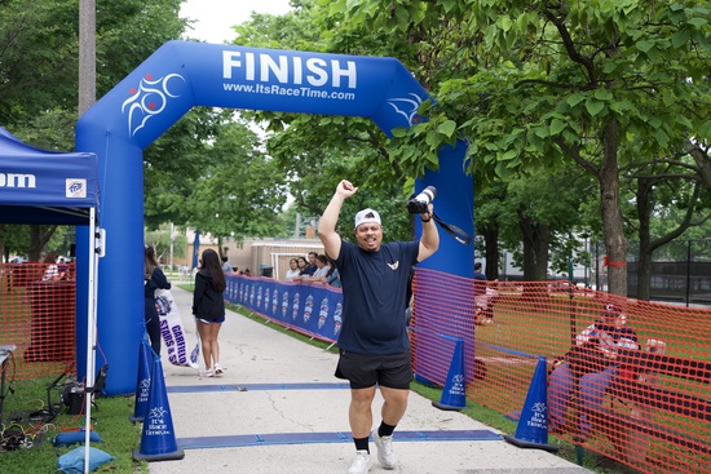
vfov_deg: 29.9
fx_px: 889
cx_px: 356
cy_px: 237
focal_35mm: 45
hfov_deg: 43.6
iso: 160
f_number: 2.8
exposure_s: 1/400
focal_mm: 45
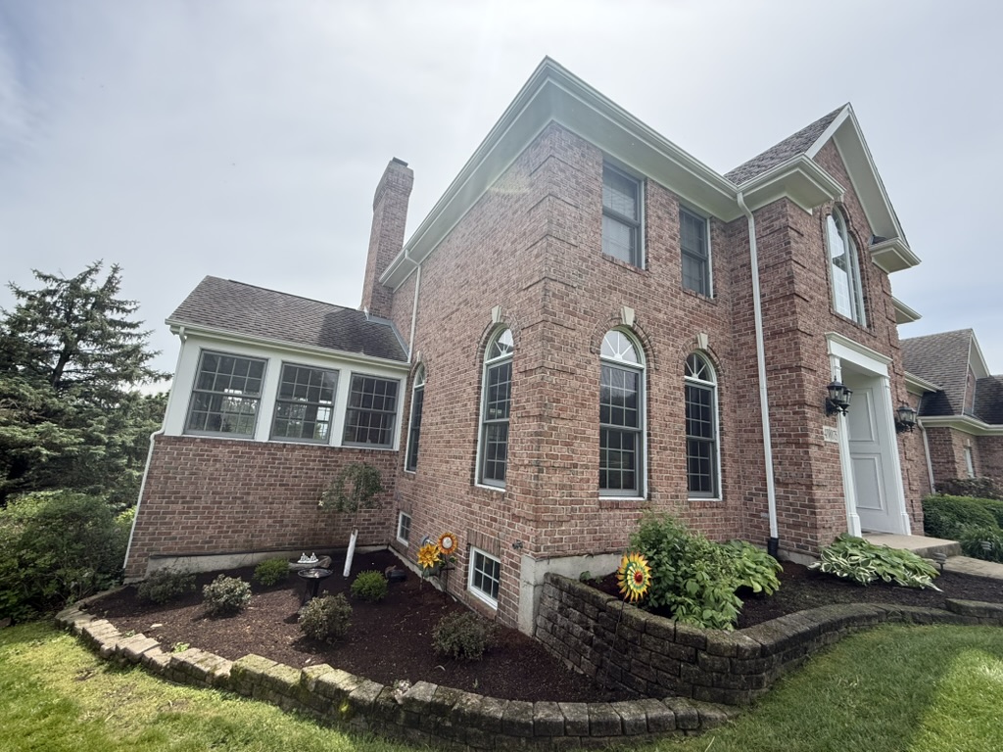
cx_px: 502
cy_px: 376
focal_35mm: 14
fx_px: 406
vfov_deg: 85.7
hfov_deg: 102.1
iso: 64
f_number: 2.2
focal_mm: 2.22
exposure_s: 1/1145
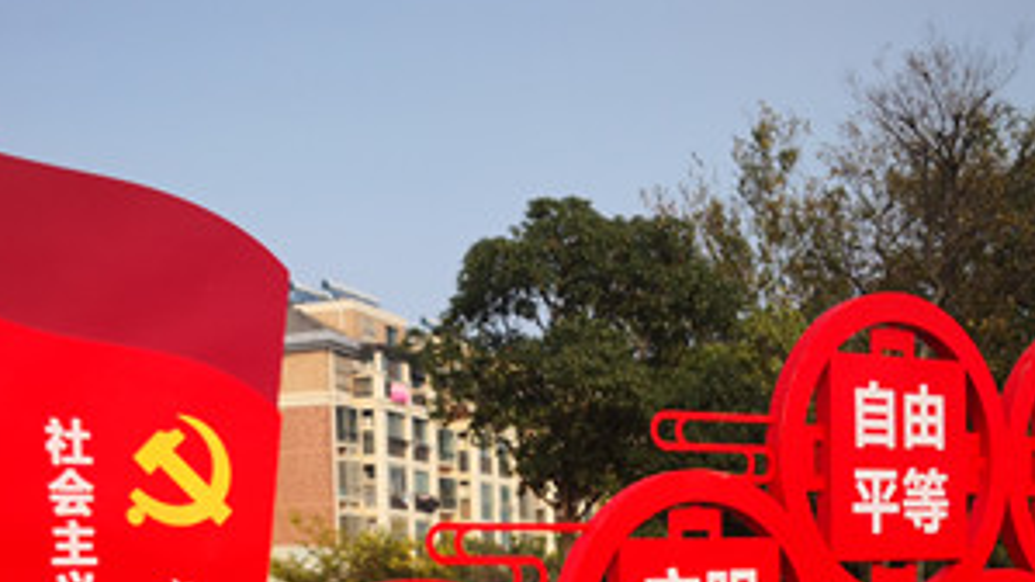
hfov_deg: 35.5
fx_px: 1619
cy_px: 682
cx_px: 498
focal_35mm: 59
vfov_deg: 19.3
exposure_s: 1/1333
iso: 50
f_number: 1.6
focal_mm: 3.95
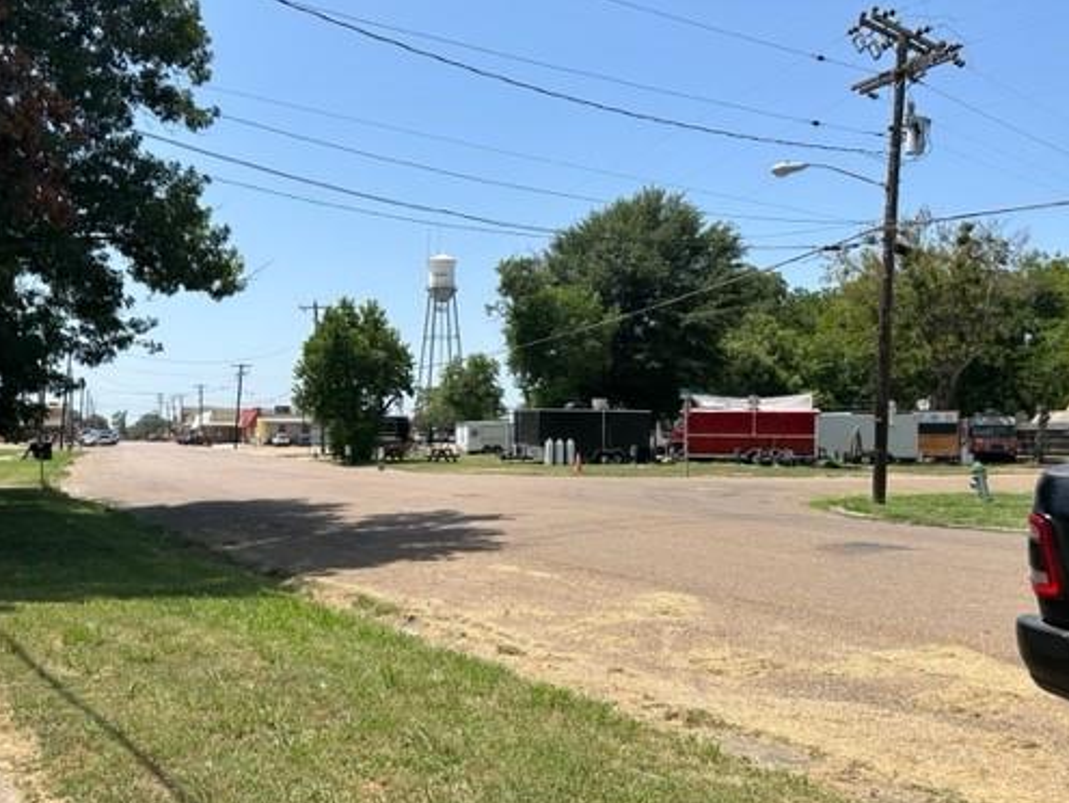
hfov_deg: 57.9
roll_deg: -1.2
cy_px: 410
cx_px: 430
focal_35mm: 31
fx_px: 958
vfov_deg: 45.5
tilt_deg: +1.1
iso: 80
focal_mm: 6.86
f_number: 1.78
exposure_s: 1/4545
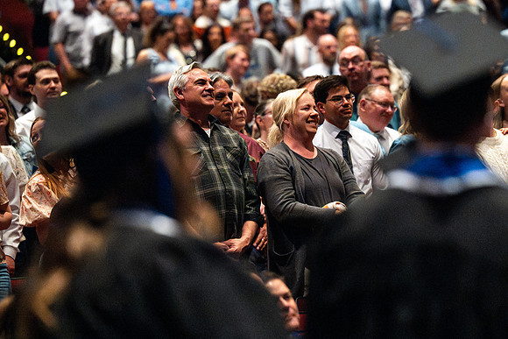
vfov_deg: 5.1
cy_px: 185
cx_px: 352
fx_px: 3817
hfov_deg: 7.6
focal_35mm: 270
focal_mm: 195
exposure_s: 1/640
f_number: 3.5
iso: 16000
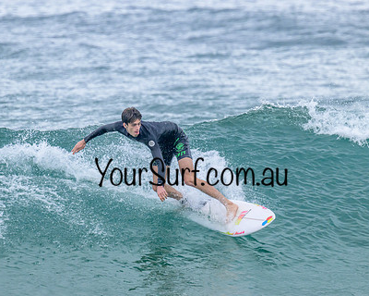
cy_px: 164
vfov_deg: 1.7
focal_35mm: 892
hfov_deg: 2.2
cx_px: 190
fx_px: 9742
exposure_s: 1/2000
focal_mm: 640
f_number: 11
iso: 2200
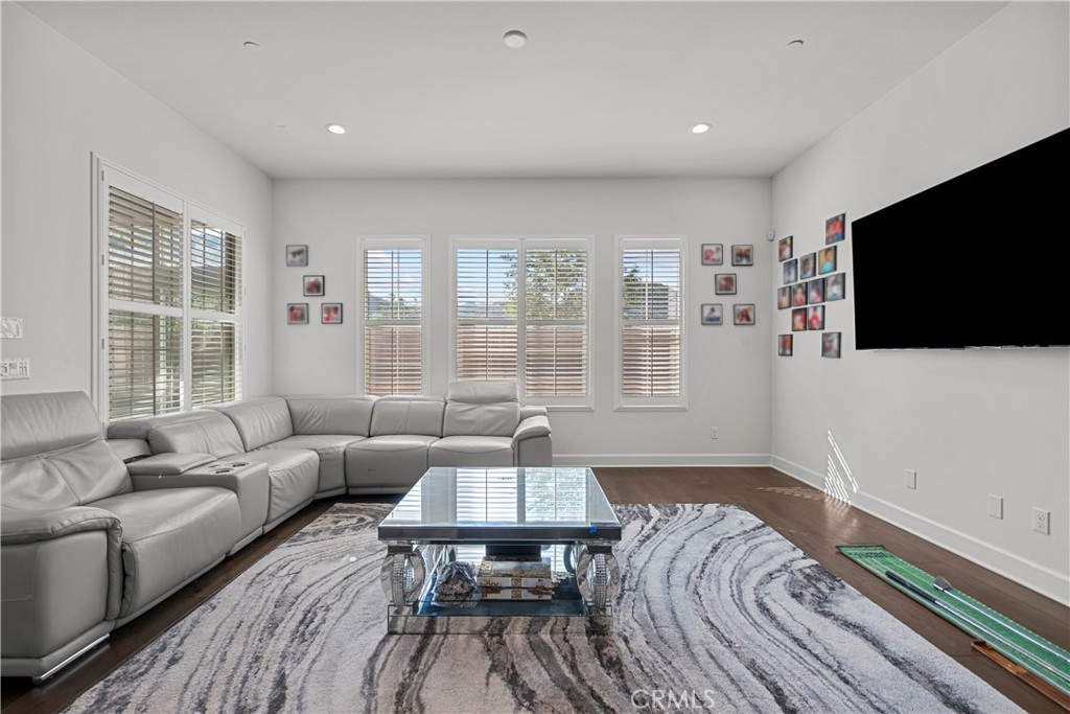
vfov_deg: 77.3
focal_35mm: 15
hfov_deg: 100.4
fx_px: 446
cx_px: 535
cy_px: 357
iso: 250
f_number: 10
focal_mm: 15
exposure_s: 1/10
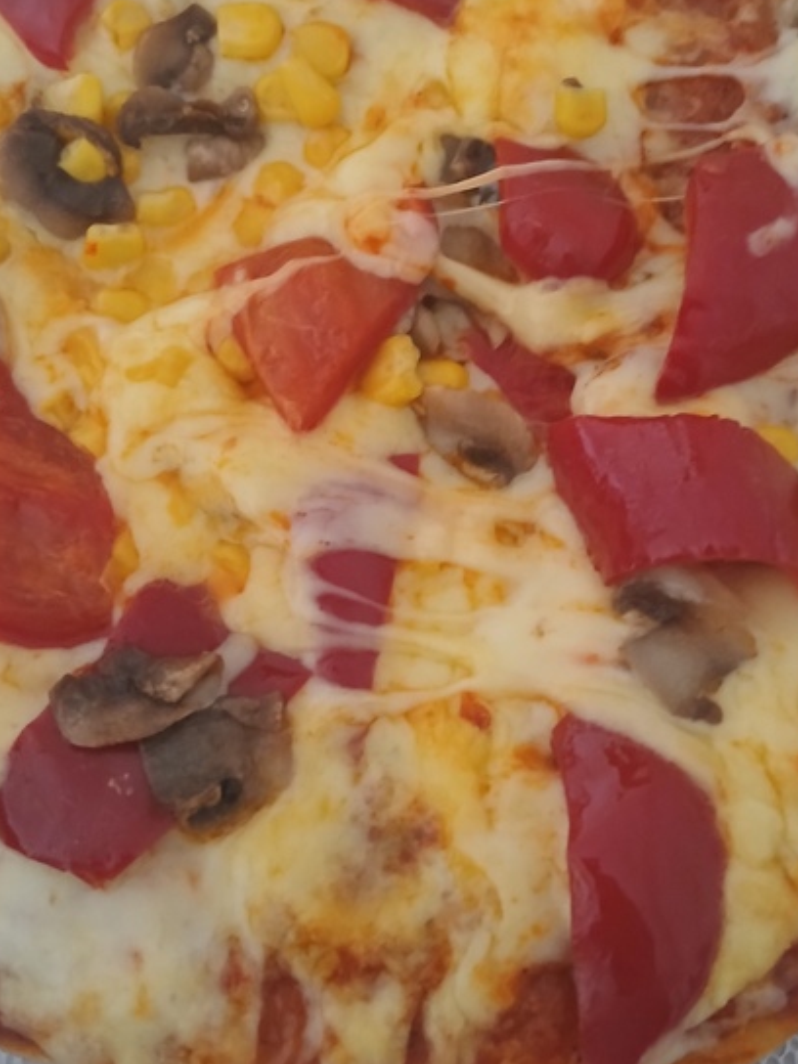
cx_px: 403
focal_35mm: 44
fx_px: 1352
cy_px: 438
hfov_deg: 32.9
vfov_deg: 42.8
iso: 500
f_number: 1.8
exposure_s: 1/20
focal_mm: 3.98
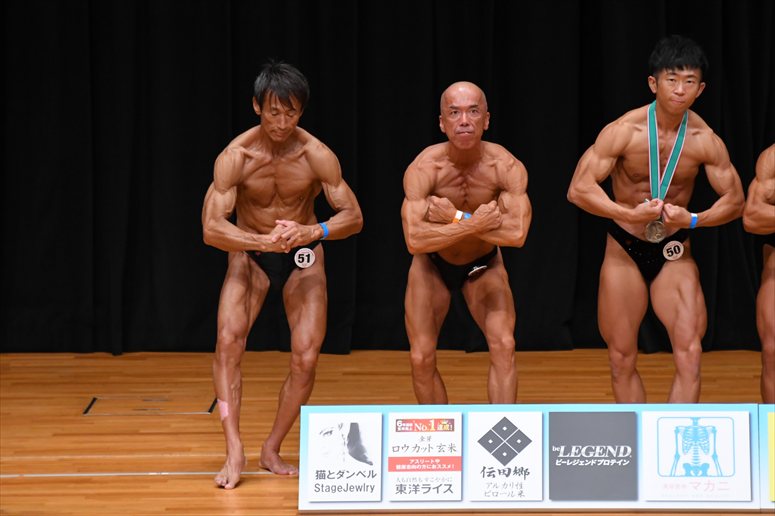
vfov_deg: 4.6
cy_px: 258
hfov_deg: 6.9
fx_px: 6455
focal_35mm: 300
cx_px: 388
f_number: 5.6
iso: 2500
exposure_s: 1/400
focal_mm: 200
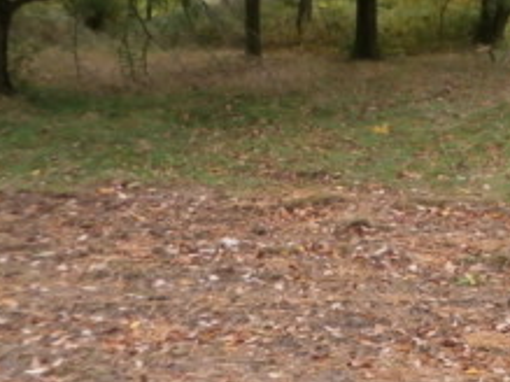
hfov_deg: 25.1
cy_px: 72
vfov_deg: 19.2
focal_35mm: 76
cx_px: 431
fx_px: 1119
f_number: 2.8
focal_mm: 4.7
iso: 100
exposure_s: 1/160
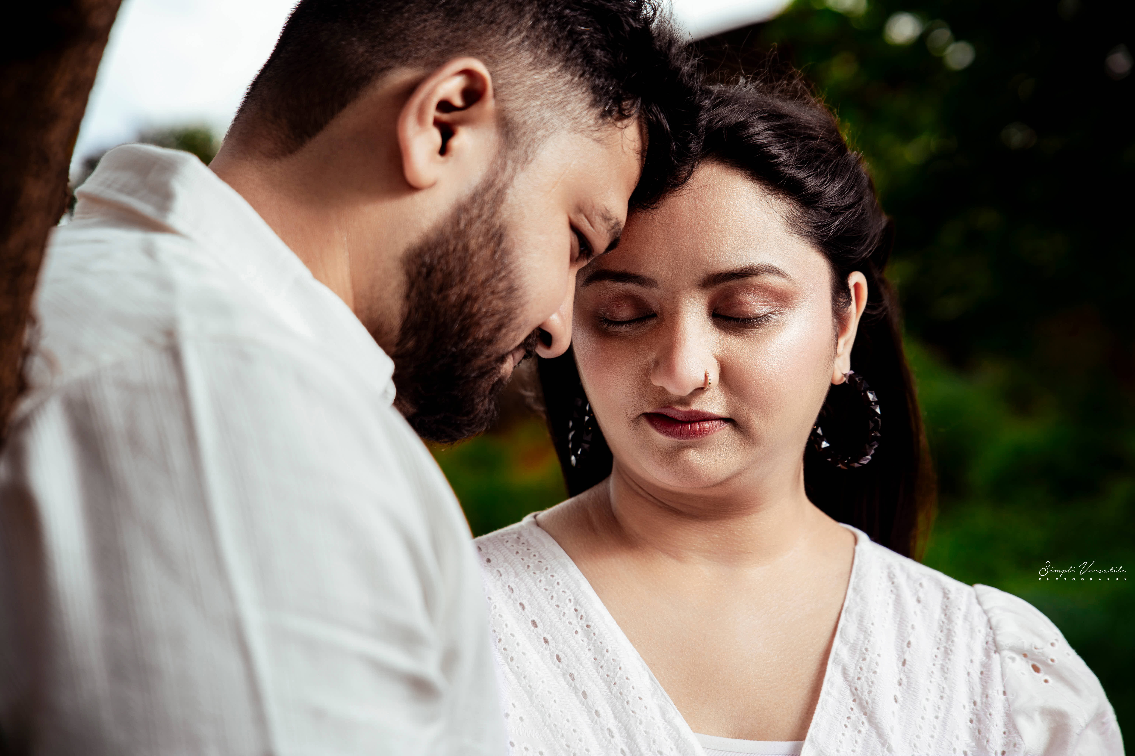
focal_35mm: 70
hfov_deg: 28.8
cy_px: 378
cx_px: 568
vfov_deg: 19.5
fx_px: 2207
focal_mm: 70
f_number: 5
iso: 100
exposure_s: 1/1000
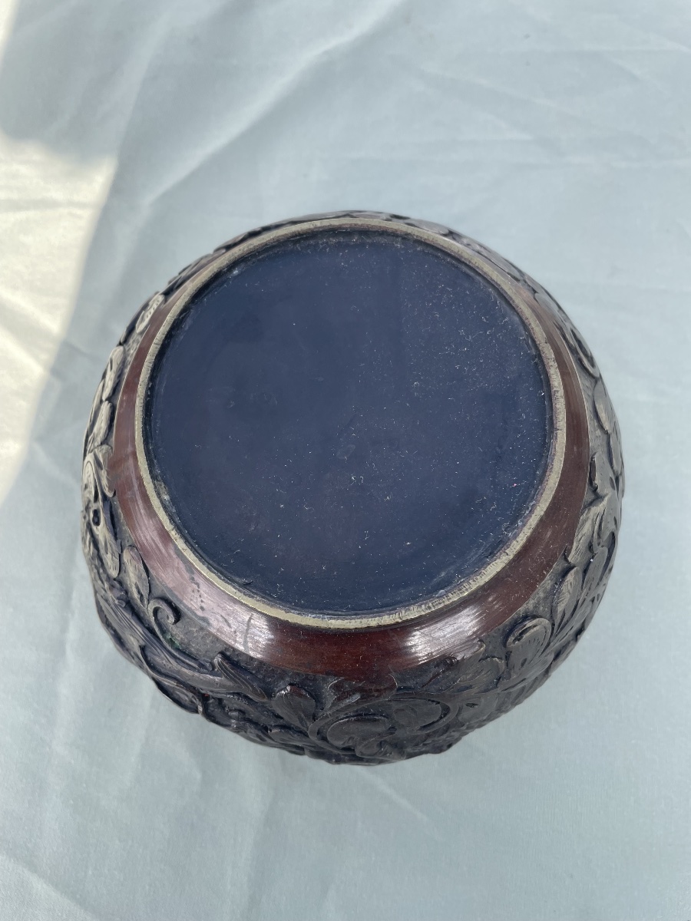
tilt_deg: -71.9
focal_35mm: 26
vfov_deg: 67.3
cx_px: 346
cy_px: 460
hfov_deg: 53.1
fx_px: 692
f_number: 1.6
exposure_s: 1/831
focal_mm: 4.2
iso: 32
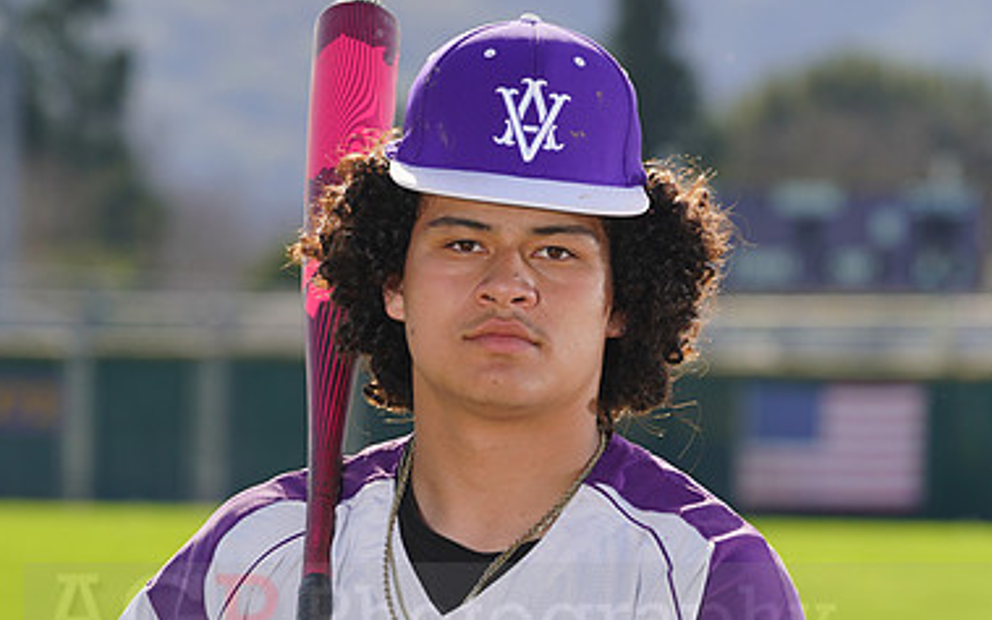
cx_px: 491
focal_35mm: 317
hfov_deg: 6.6
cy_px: 599
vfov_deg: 4.1
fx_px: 8571
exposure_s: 1/250
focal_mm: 203
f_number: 8
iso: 100
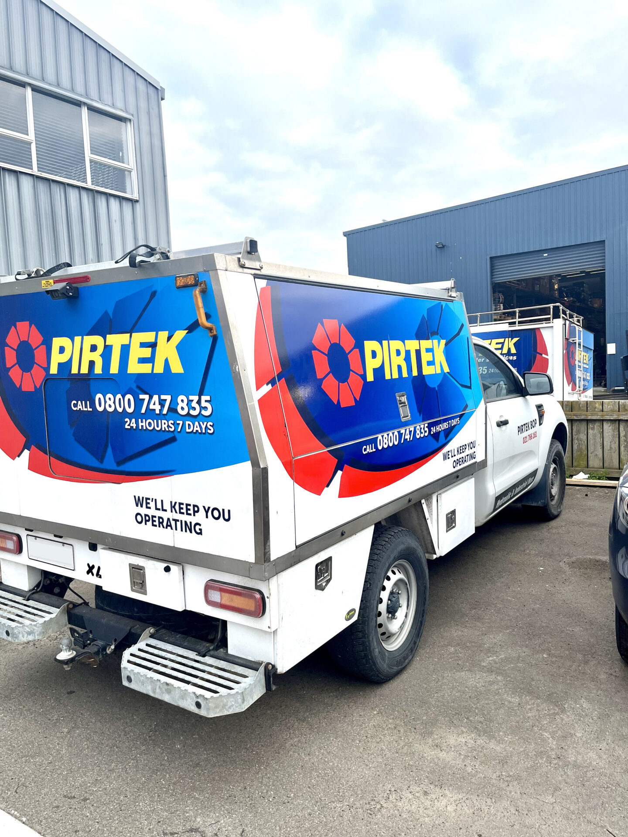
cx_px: 314
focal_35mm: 26
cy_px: 418
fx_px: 629
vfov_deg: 67.3
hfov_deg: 53.1
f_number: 1.6
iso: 50
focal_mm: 5.1
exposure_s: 1/891
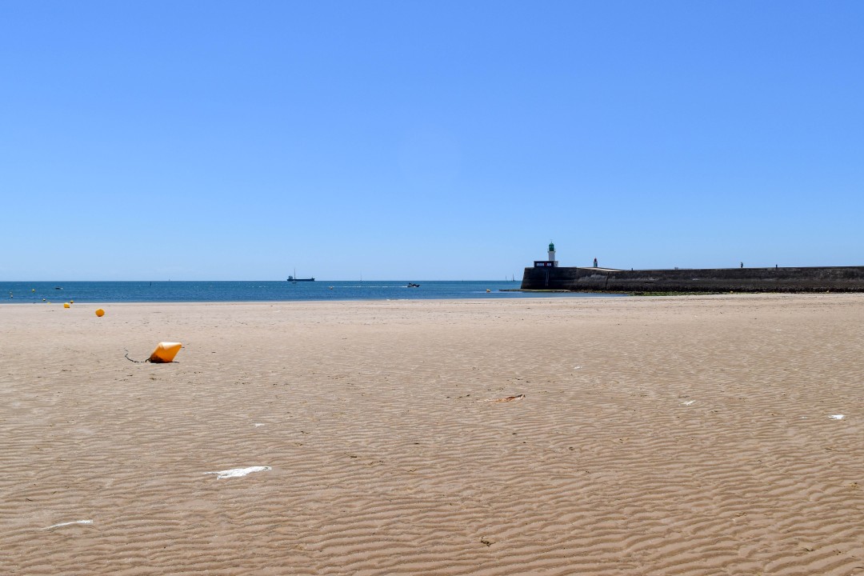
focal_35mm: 33
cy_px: 288
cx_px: 432
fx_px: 792
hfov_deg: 57.2
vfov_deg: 40.0
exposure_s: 1/2000
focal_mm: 22
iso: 320
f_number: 8
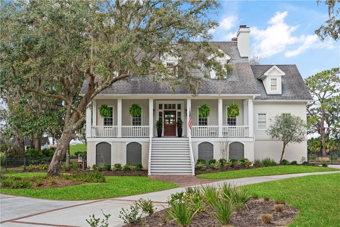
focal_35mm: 45
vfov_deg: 29.9
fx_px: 425
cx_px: 170
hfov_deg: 43.6
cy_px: 114
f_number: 10
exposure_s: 1/15
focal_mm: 45
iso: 200
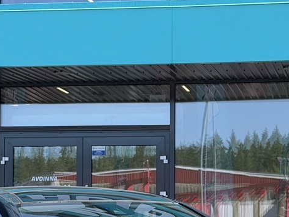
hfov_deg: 13.4
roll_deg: -0.7
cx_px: 141
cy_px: 215
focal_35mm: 147
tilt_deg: +0.9
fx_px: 1228
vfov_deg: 10.0
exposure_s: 1/1307
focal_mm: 6.76
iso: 80
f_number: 1.78
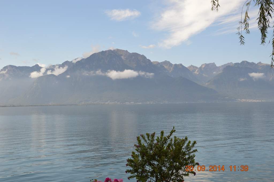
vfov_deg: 29.8
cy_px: 91
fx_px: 342
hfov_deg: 43.6
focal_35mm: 45
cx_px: 137
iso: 100
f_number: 7.1
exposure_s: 1/200
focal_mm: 30
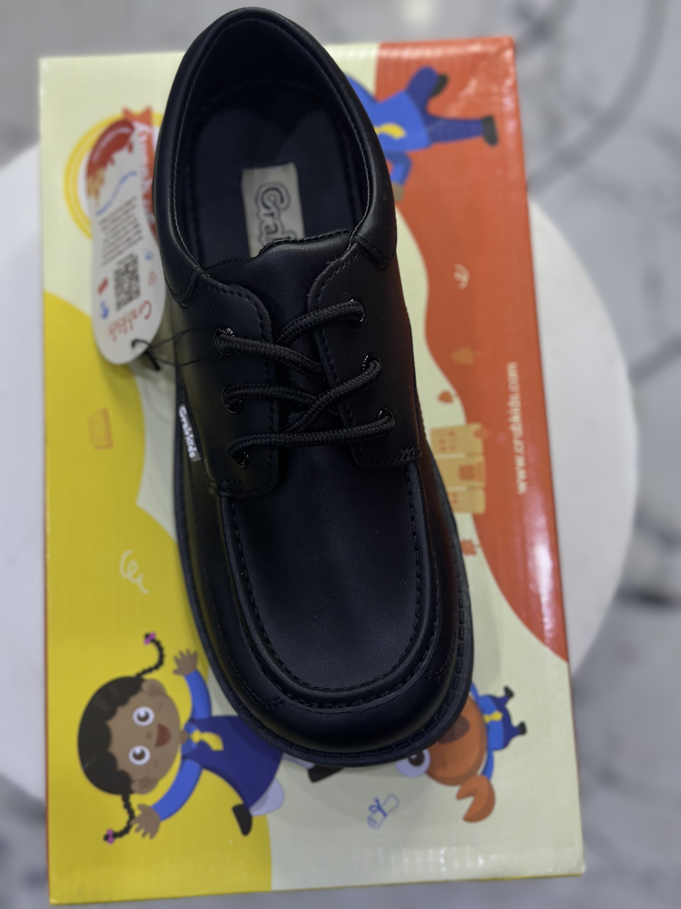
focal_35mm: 48
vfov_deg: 39.7
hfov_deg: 30.3
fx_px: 1259
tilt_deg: -79.1
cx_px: 340
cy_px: 454
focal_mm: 6.86
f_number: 1.78
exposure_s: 1/215
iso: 80
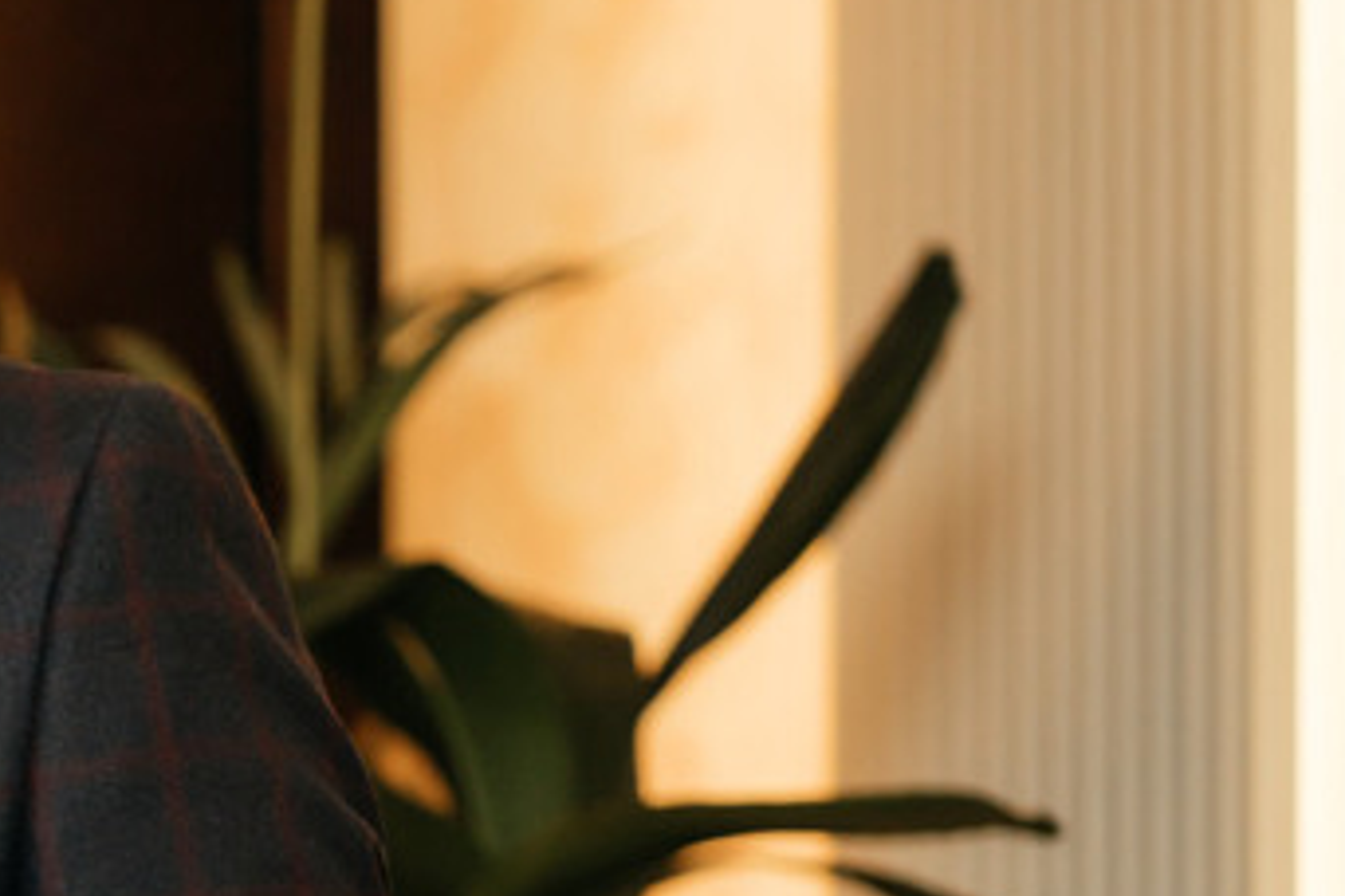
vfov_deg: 4.5
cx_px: -853
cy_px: 1028
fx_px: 11282
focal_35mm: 302
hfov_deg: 6.7
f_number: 2.2
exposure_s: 1/160
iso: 1250
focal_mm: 85
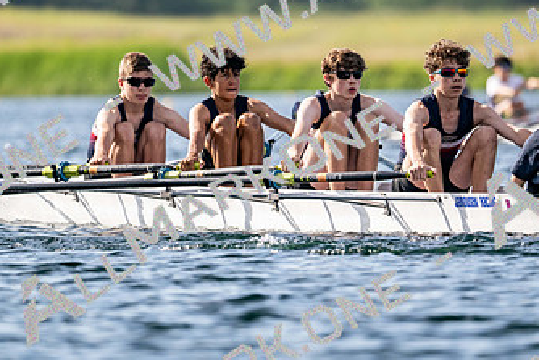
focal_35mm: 694
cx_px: 349
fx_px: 10395
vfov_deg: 2.0
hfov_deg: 3.0
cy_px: 96
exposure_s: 1/2500
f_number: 4.5
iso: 360
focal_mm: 400
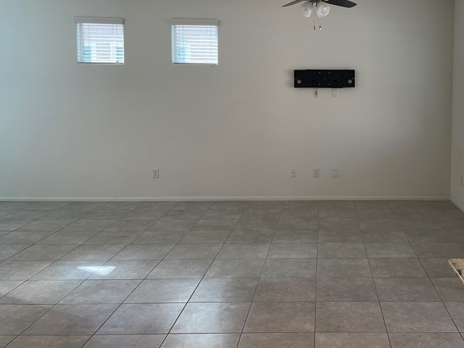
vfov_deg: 37.3
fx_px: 509
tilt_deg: -4.5
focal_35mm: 38
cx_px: 326
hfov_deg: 47.8
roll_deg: -0.5
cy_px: 117
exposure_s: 1/120
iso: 80
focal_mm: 4.2
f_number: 1.6
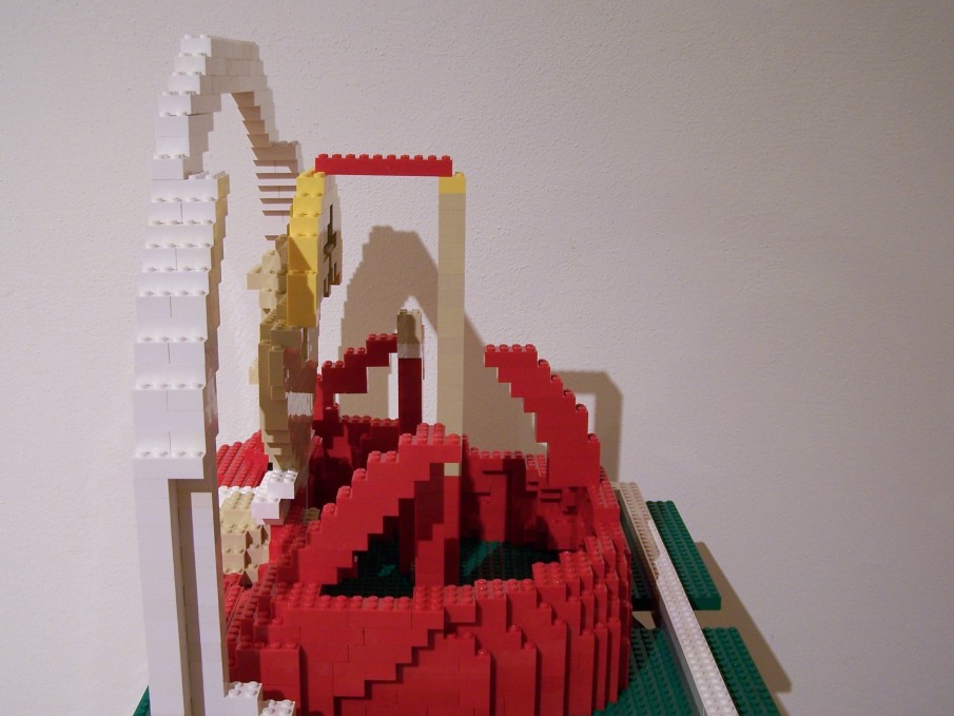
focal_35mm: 43
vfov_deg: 33.6
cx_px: 464
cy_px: 403
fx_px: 1185
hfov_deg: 43.8
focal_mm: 6.3
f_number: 2.8
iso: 80
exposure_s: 1/2
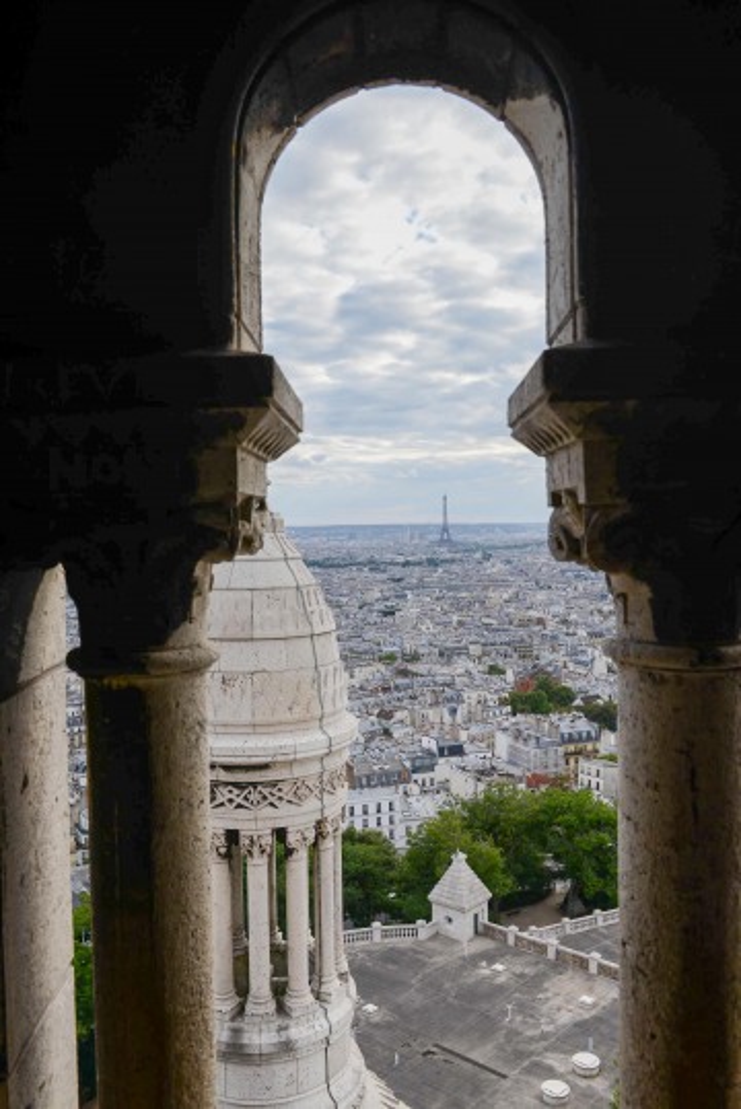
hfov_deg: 42.4
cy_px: 554
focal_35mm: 31
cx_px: 370
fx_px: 956
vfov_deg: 60.3
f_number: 11
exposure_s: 1/200
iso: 250
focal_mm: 31
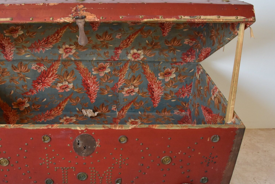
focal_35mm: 46
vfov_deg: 29.2
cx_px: 87
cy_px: 94
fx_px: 351
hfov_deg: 42.1
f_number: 4
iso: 900
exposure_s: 1/60
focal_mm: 18
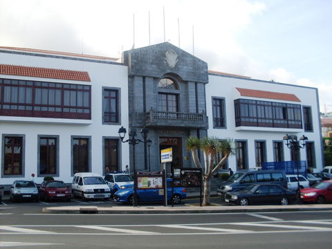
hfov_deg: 49.0
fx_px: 364
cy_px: 124
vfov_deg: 37.7
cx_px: 166
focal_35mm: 38
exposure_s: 1/500
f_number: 2.8
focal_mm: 6.3
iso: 80
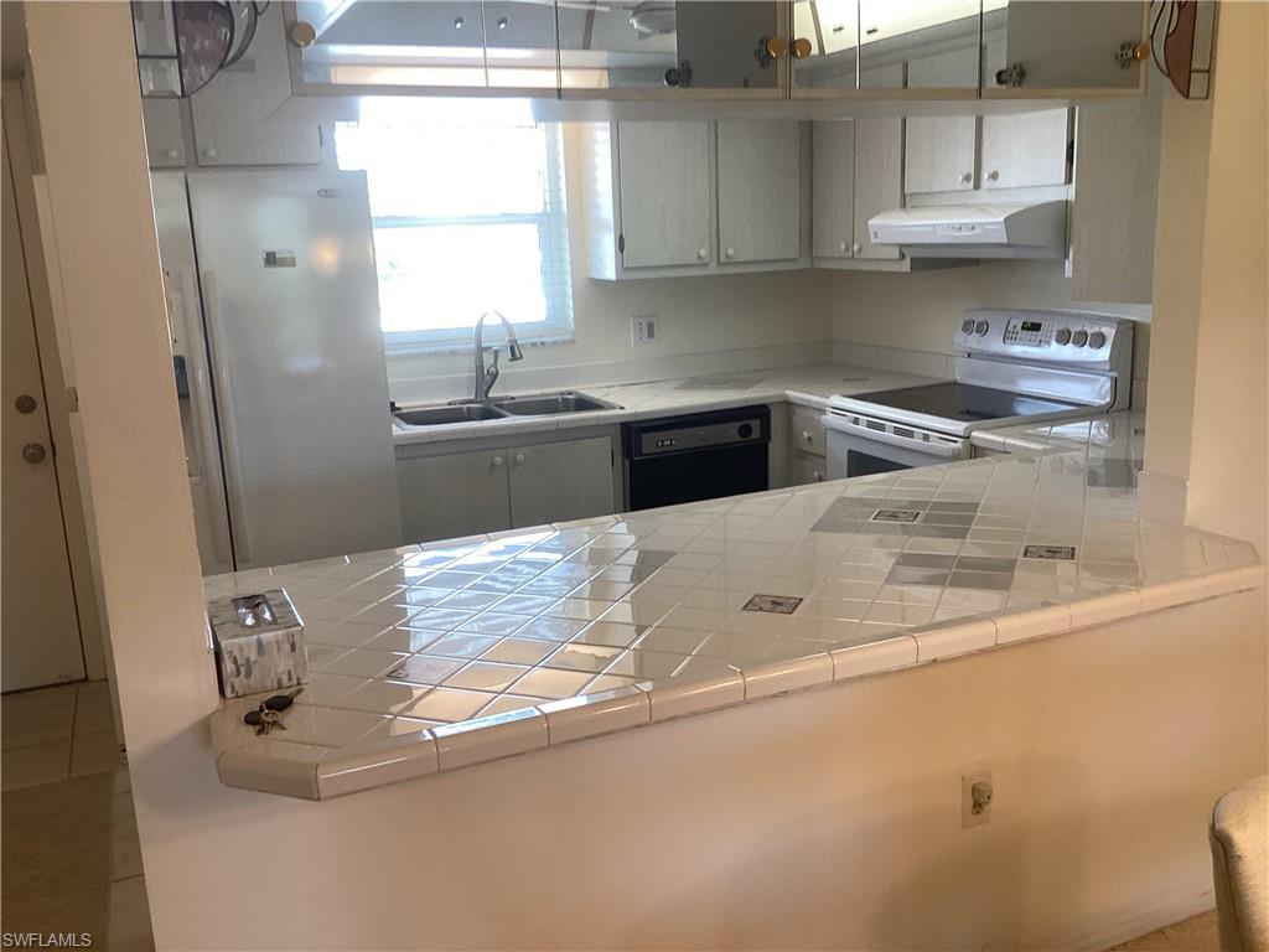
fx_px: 1136
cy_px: 476
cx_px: 634
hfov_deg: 58.4
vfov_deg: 45.4
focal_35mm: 31
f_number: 2.4
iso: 50
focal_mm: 3.3
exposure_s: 1/60
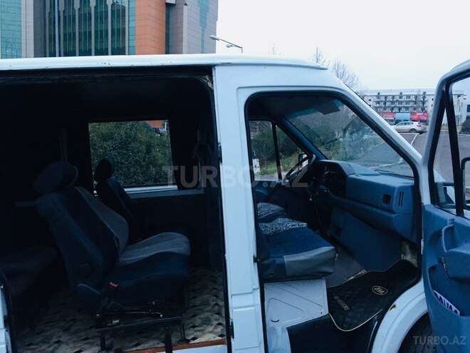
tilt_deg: -5.0
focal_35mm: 29
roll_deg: -2.4
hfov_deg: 61.7
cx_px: 235
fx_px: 394
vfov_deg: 48.2
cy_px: 176
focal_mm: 4.15
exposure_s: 1/33
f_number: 2.2
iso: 160
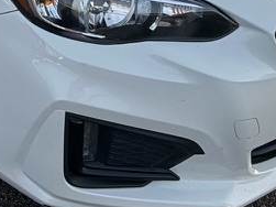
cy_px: -102
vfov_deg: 13.2
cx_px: -14
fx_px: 845
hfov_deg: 18.0
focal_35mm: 106
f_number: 1.6
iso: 250
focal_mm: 5.96
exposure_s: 1/60
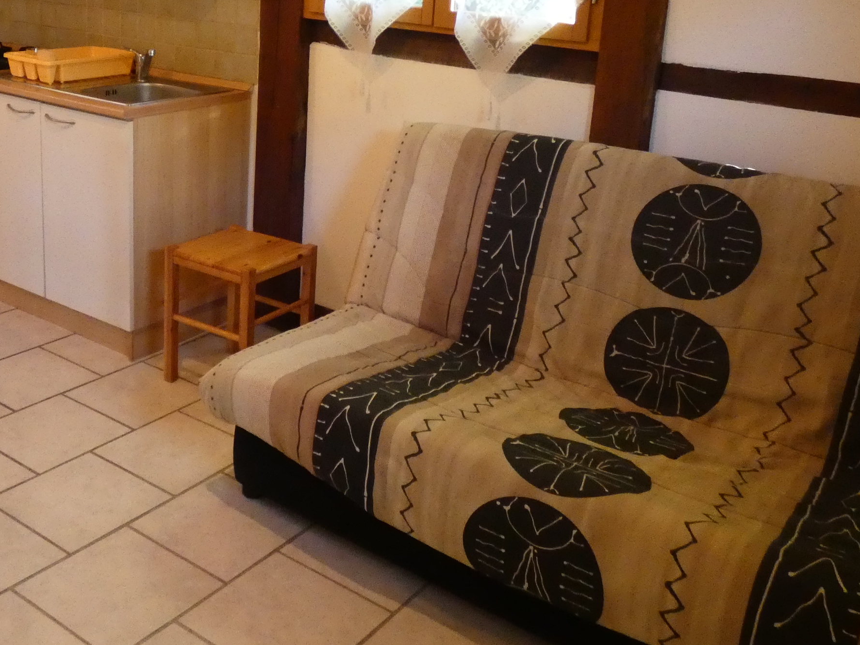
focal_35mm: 39
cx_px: 294
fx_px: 969
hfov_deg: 47.2
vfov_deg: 36.3
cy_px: 197
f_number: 2.8
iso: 800
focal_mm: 3.6
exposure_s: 1/60
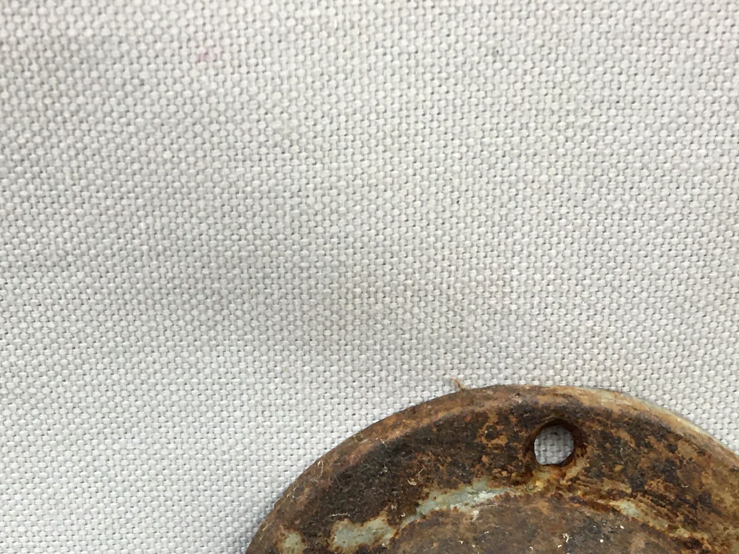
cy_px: 619
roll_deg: +2.3
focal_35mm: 72
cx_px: 337
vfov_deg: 19.5
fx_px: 1537
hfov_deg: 27.0
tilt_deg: -37.0
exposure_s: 1/33
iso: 40
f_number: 2.2
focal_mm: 4.15
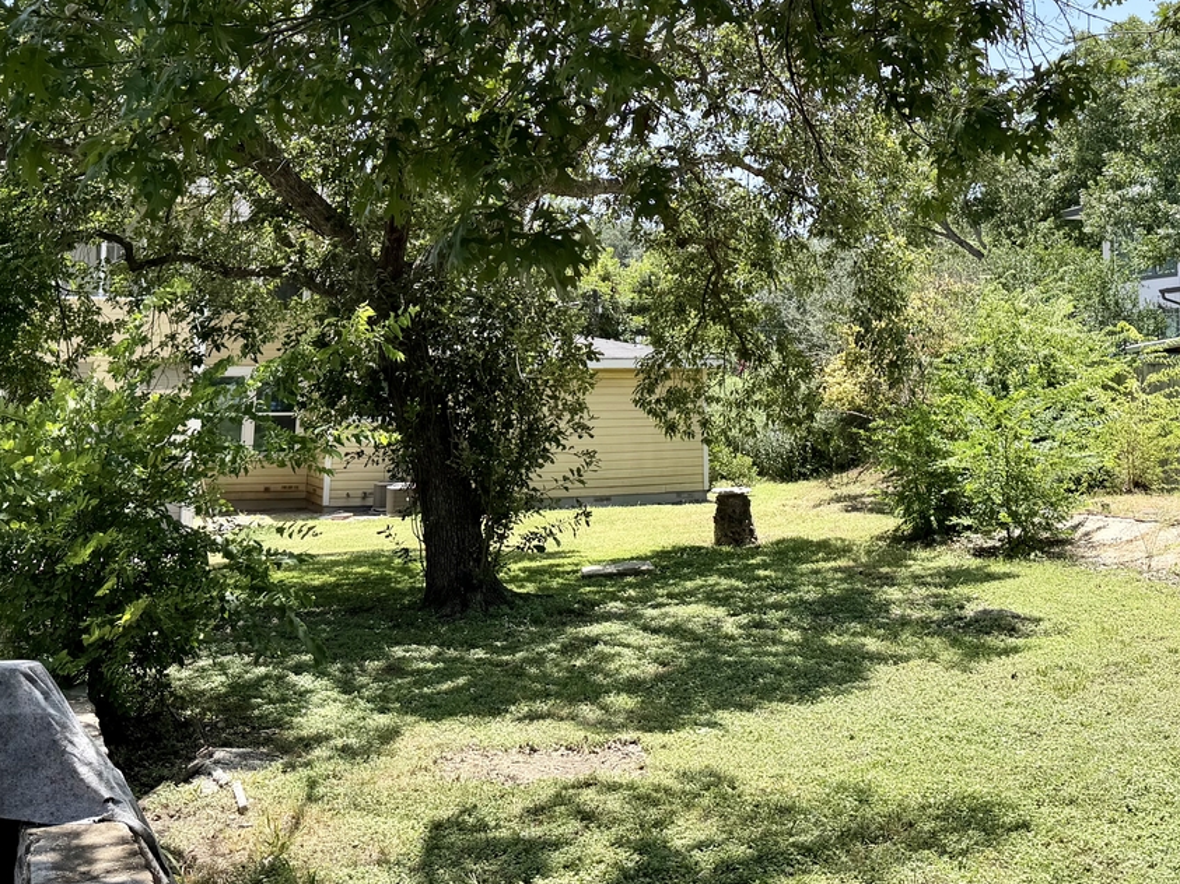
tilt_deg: +6.8
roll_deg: +0.1
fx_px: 1397
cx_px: 631
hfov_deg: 45.7
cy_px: 208
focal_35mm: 41
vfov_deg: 34.3
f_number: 1.78
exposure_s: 1/1653
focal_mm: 6.76
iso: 80
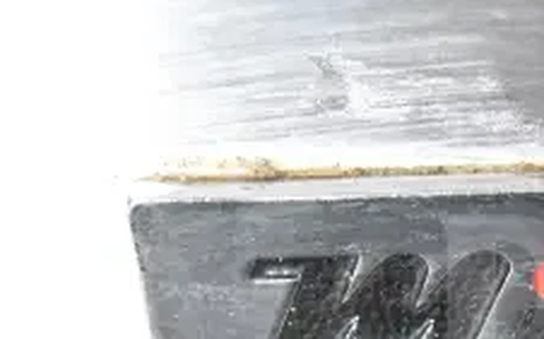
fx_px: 3369
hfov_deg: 9.1
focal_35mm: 227
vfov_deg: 5.7
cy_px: 405
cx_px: 652
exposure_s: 1/125
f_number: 5.6
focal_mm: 55
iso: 6400
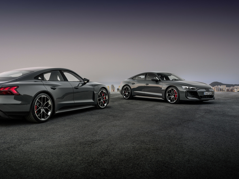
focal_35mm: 38
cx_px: 119
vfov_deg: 37.7
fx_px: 262
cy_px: 88
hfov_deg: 49.0
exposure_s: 1/25
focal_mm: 45
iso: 400
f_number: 11
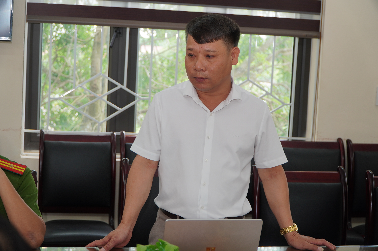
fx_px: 677
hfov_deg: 31.2
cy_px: 126
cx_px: 189
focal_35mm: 64
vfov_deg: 21.0
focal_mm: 43
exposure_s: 1/80
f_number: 4
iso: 200
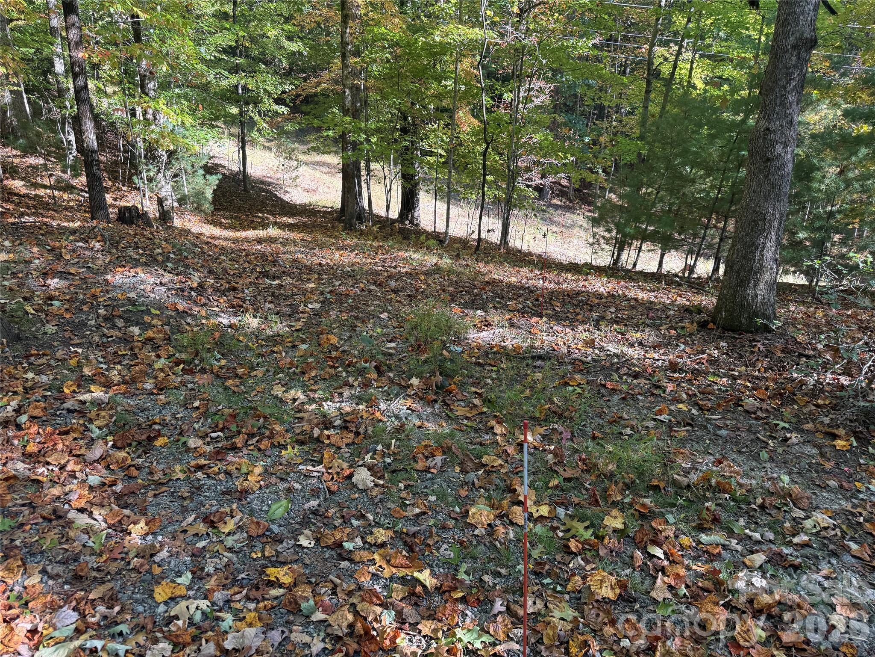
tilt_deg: -20.0
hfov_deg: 71.6
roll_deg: +1.9
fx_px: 607
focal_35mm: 24
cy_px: 328
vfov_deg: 56.8
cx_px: 438
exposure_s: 1/240
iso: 160
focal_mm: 6.76
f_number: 1.78
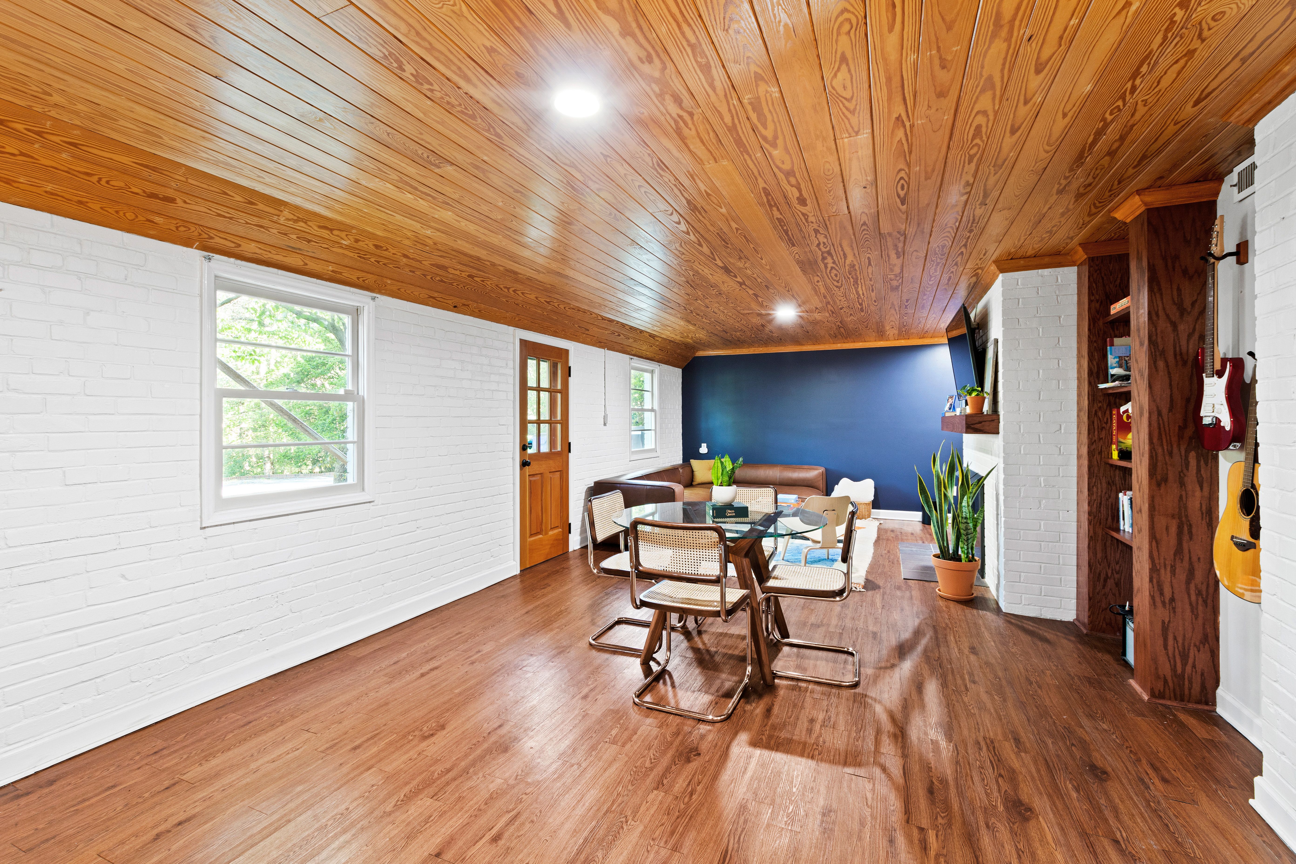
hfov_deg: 100.4
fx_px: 540
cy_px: 432
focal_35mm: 15
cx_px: 648
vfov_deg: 77.3
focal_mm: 10
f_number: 8
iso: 100
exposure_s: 2
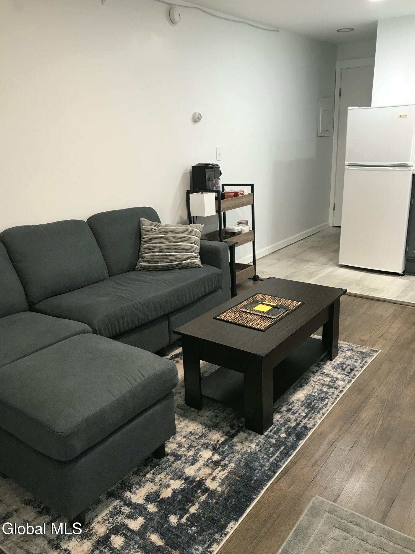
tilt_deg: -16.3
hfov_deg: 49.7
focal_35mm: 28
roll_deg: +2.4
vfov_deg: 63.4
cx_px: 208
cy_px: 277
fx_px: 448
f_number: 1.8
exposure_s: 1/15
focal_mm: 3.99
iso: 40
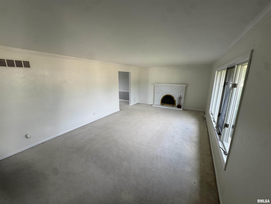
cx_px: 136
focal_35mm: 14
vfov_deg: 85.7
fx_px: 110
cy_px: 102
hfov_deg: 102.1
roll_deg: -0.7
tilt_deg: -13.6
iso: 64
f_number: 2.2
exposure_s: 1/99
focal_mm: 2.22
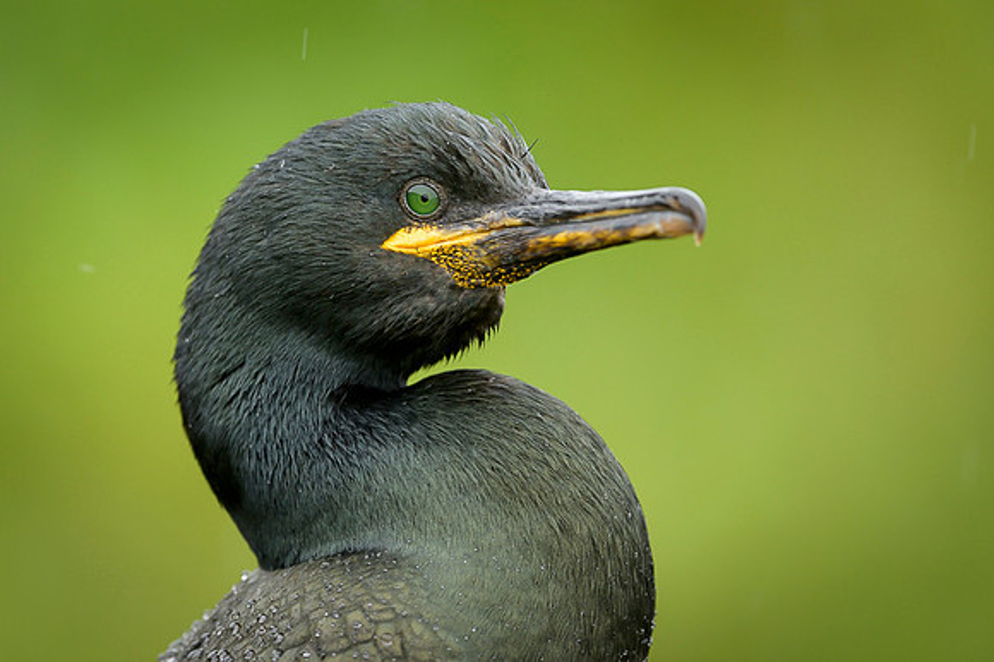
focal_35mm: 587
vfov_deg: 2.3
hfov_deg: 3.5
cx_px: 470
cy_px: 273
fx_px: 16194
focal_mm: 500
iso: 800
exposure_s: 1/320
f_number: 4
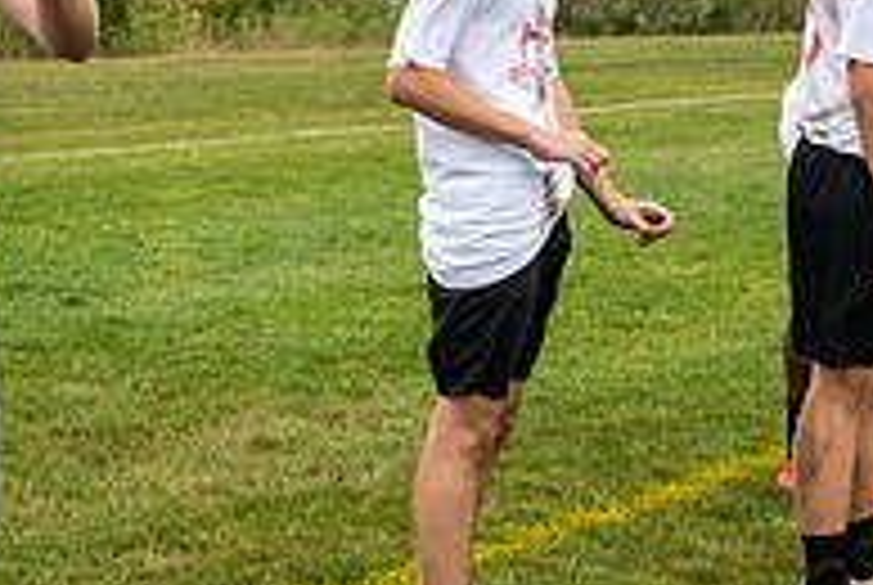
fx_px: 3109
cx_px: 334
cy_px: 186
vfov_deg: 10.7
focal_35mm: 128
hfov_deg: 16.0
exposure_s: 1/640
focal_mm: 26
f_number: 8
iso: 1600
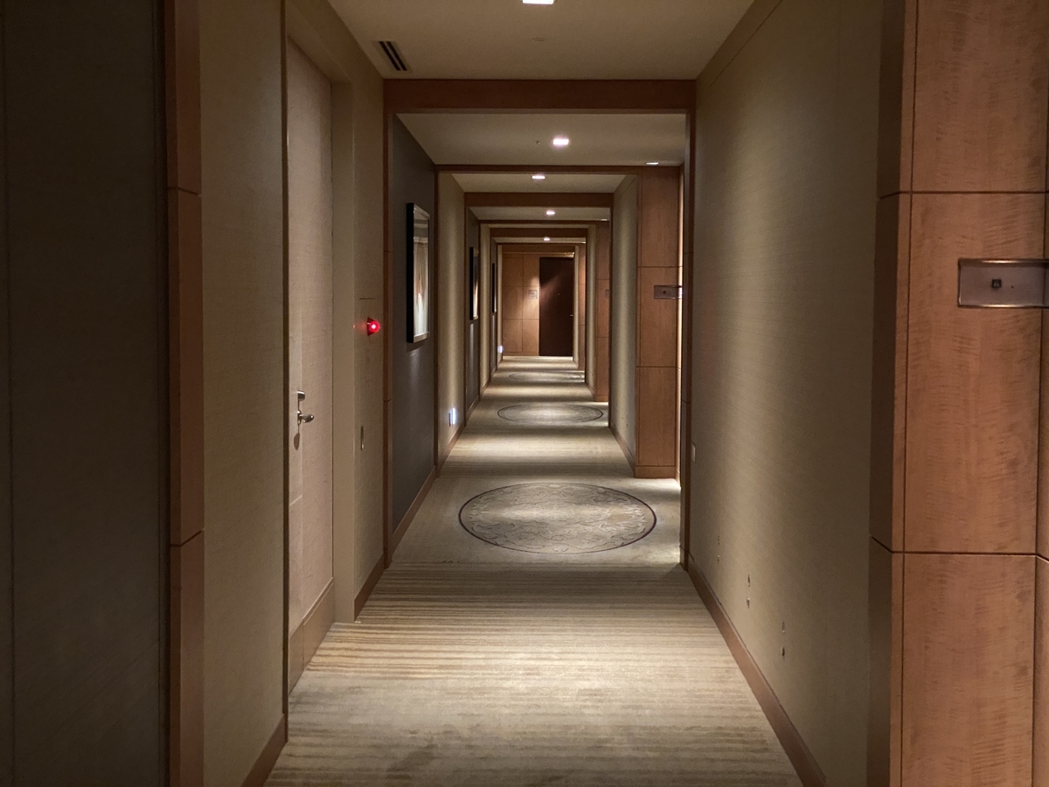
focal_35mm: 52
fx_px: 1576
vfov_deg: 28.0
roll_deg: -1.0
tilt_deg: -3.3
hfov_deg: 36.8
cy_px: 394
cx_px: 524
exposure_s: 1/25
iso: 1000
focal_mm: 6
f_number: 2
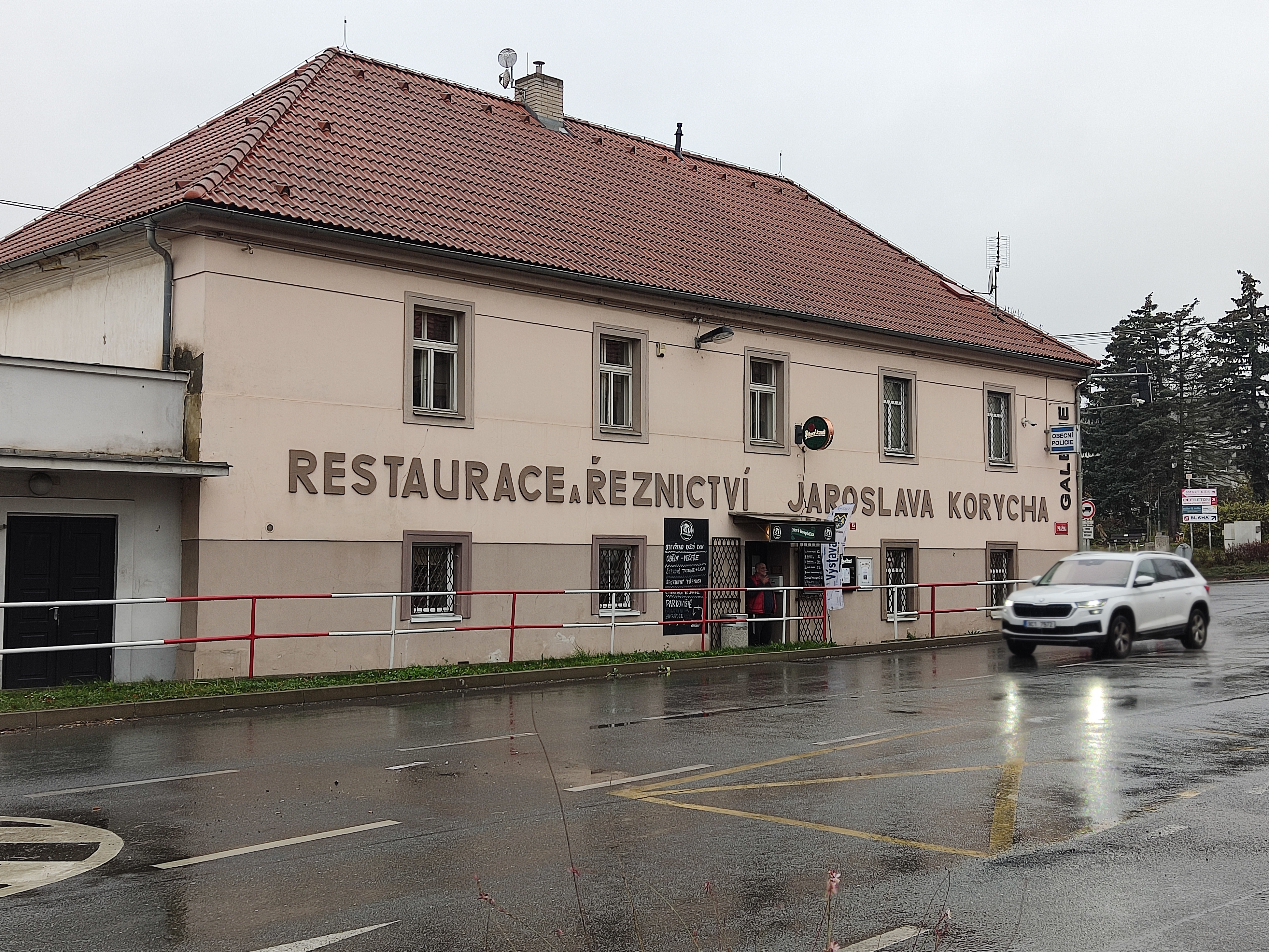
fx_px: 1430
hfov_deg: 47.9
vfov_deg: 36.8
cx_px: 626
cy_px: 471
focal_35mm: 39
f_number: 1.79
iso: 52
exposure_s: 1/120
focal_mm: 4.71
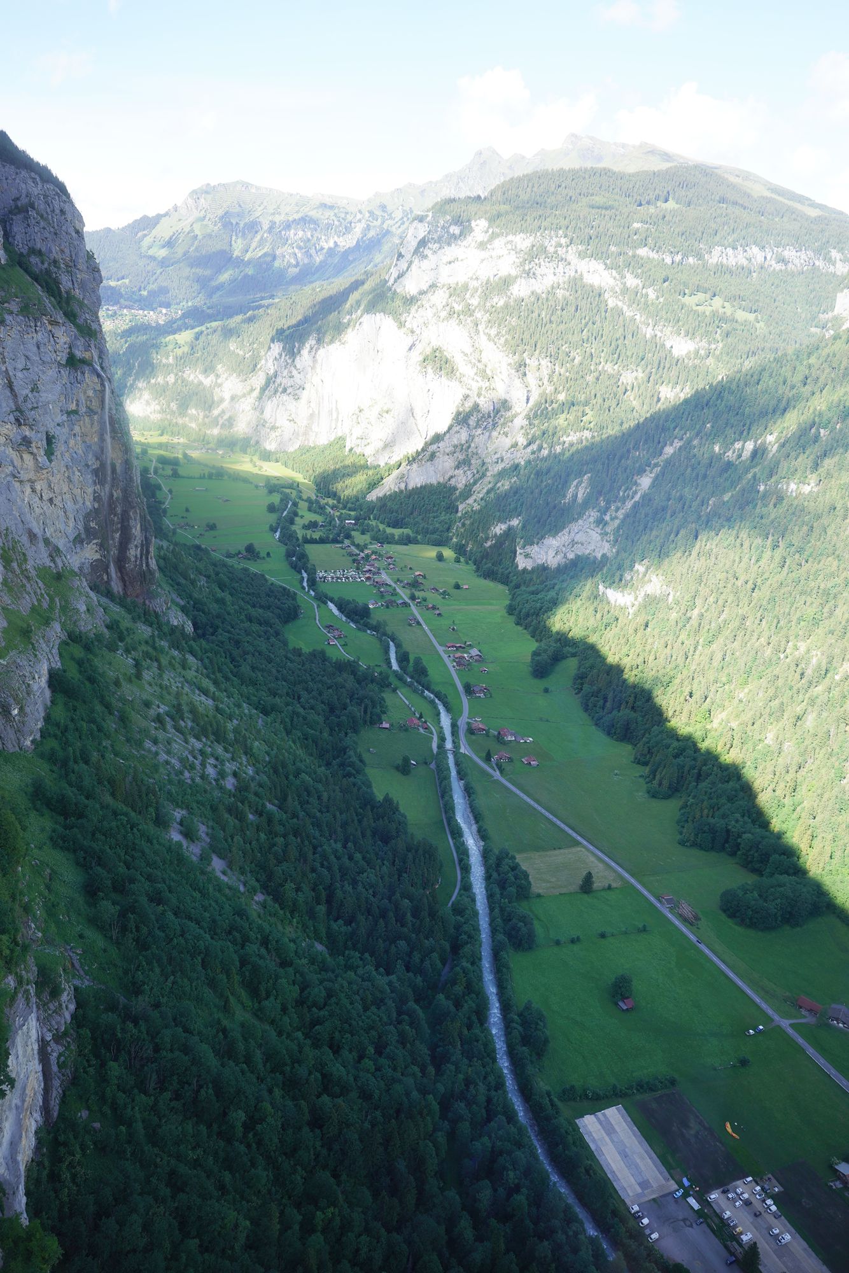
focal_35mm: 24
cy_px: 636
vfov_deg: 73.7
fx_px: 849
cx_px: 424
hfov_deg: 53.1
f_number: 4
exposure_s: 1/100
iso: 100
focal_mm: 24
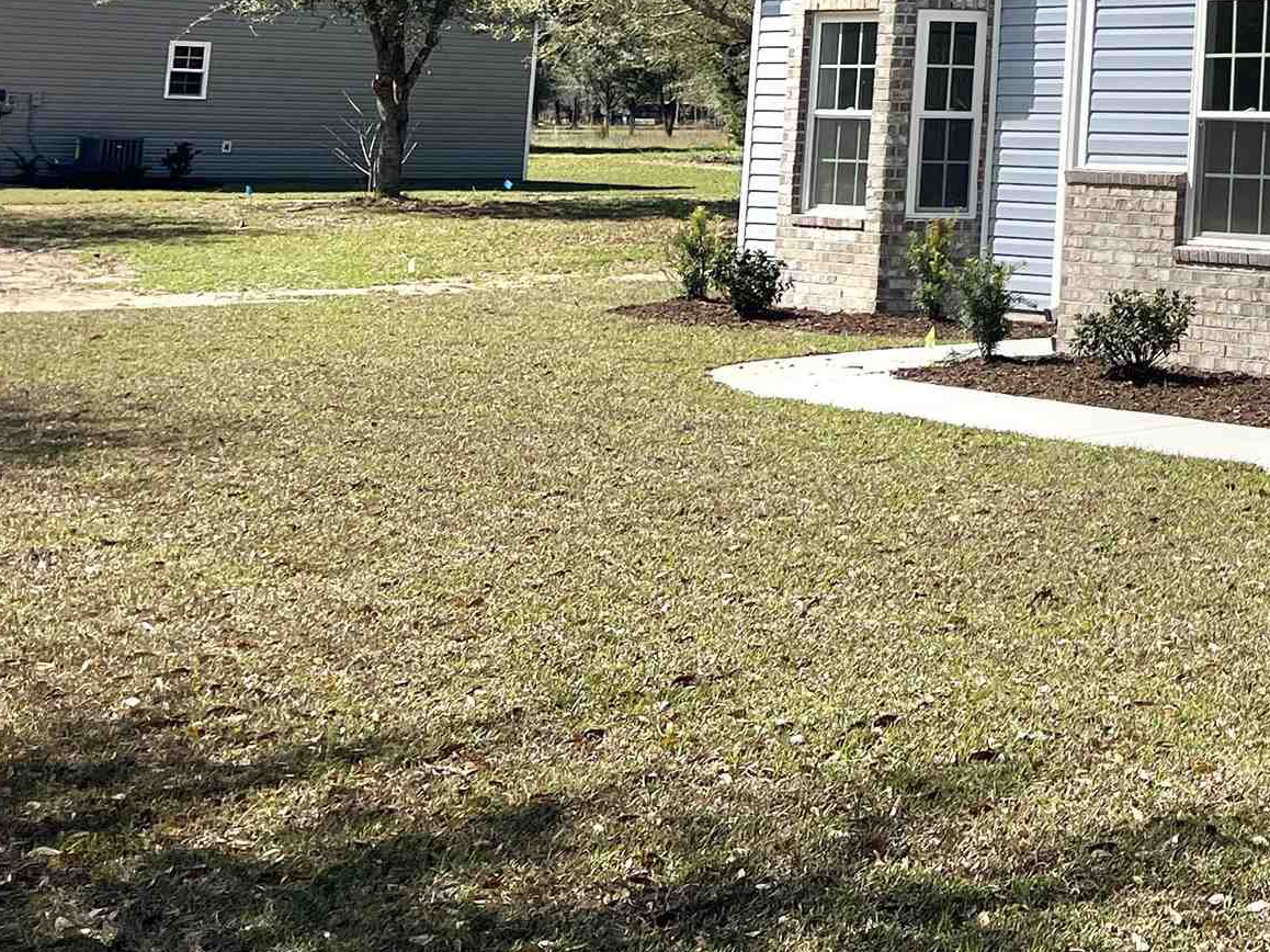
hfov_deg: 24.6
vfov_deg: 20.0
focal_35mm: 69
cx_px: 1644
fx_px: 2531
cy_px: -185
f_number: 1.5
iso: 50
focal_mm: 5.7
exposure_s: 1/4444
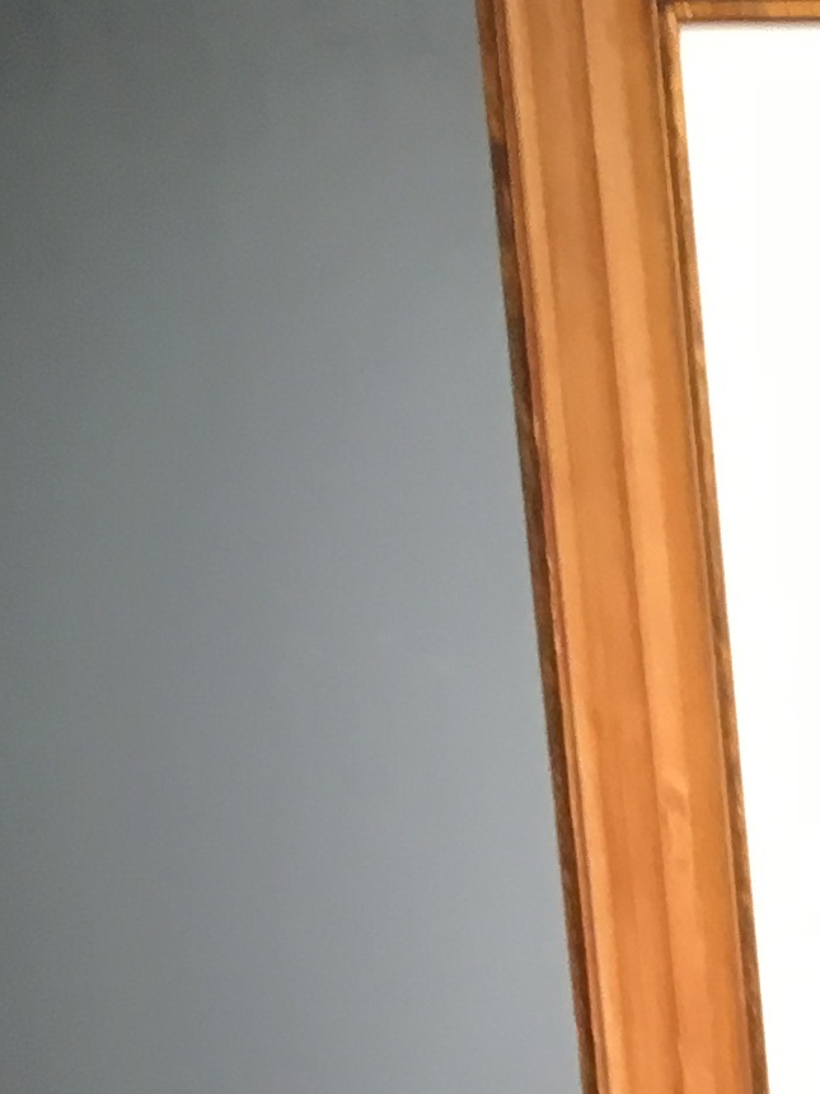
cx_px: 1550
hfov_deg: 10.2
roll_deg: +1.2
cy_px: 2147
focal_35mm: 136
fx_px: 4296
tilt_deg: -17.4
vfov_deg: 12.8
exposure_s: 1/33
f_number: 2.2
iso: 100
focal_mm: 4.15
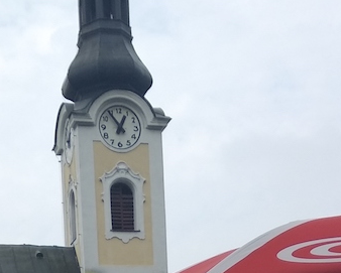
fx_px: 909
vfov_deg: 14.8
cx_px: 120
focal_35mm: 90
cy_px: 503
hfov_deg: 21.2
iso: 125
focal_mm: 3.81
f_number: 2.2
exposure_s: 1/596
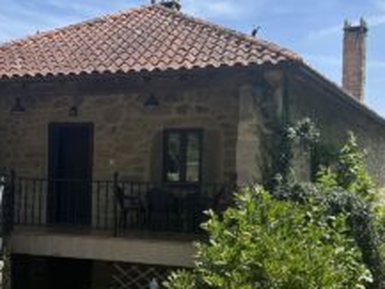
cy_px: 177
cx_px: 124
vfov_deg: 30.2
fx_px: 534
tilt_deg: -0.6
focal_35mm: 48
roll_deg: -1.3
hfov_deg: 39.1
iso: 50
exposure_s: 1/2571
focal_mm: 5.7
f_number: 1.5
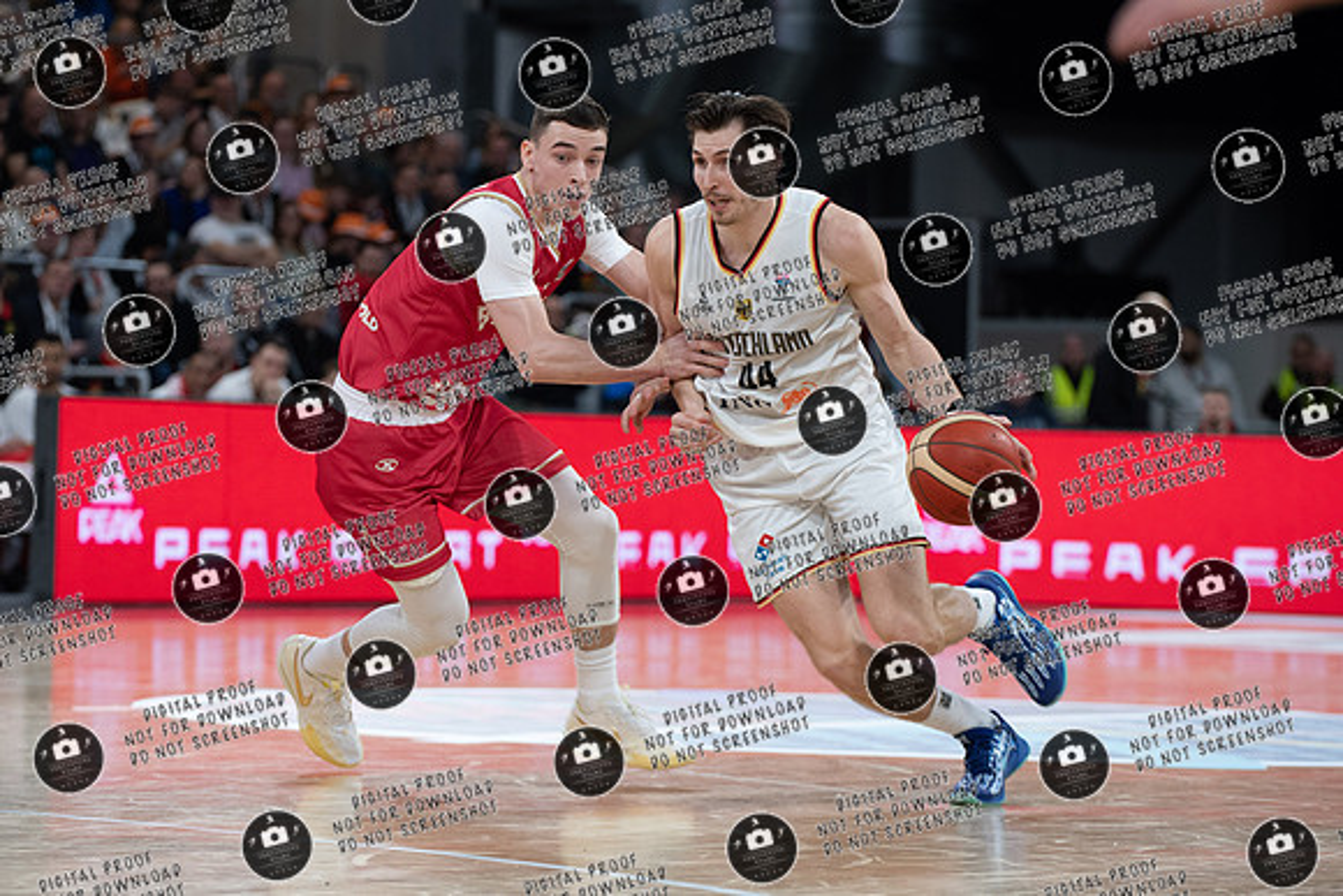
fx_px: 6257
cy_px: 379
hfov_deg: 12.2
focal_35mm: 168
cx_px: 547
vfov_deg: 8.2
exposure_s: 1/800
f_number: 2.8
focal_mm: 112
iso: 560
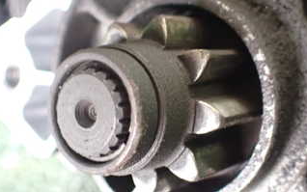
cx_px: 161
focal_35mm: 60
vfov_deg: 21.6
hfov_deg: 34.0
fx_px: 502
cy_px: 86
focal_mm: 5.4
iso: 800
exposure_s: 1/30
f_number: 2.3
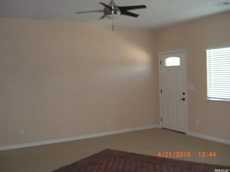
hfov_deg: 49.0
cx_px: 115
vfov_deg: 37.7
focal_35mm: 38
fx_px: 252
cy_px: 86
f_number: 2.8
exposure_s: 1/60
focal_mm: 7.9
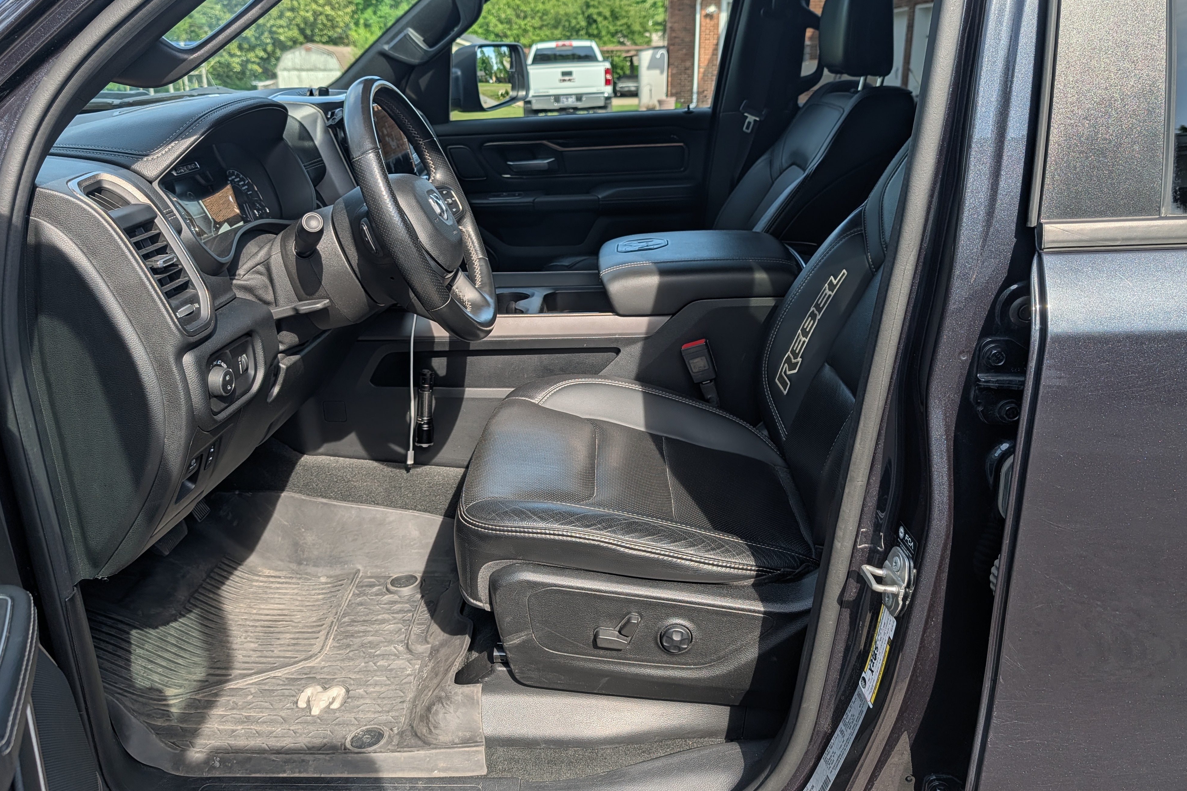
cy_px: 351
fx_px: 857
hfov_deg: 69.4
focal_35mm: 26
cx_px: 592
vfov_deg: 49.5
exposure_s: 1/584
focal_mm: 6.9
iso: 20
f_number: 1.68
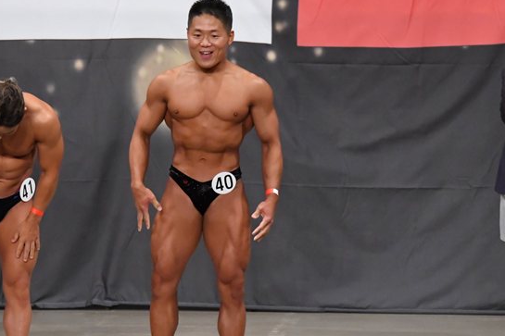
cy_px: 205
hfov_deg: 7.2
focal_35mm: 287
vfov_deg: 4.8
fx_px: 4025
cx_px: 154
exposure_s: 1/400
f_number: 5.6
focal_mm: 135
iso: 6400
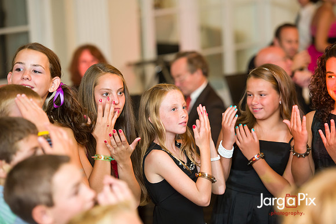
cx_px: 168
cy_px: 112
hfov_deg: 14.7
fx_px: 1306
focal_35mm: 140
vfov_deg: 9.8
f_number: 3.2
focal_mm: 140
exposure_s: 1/125
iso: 1600
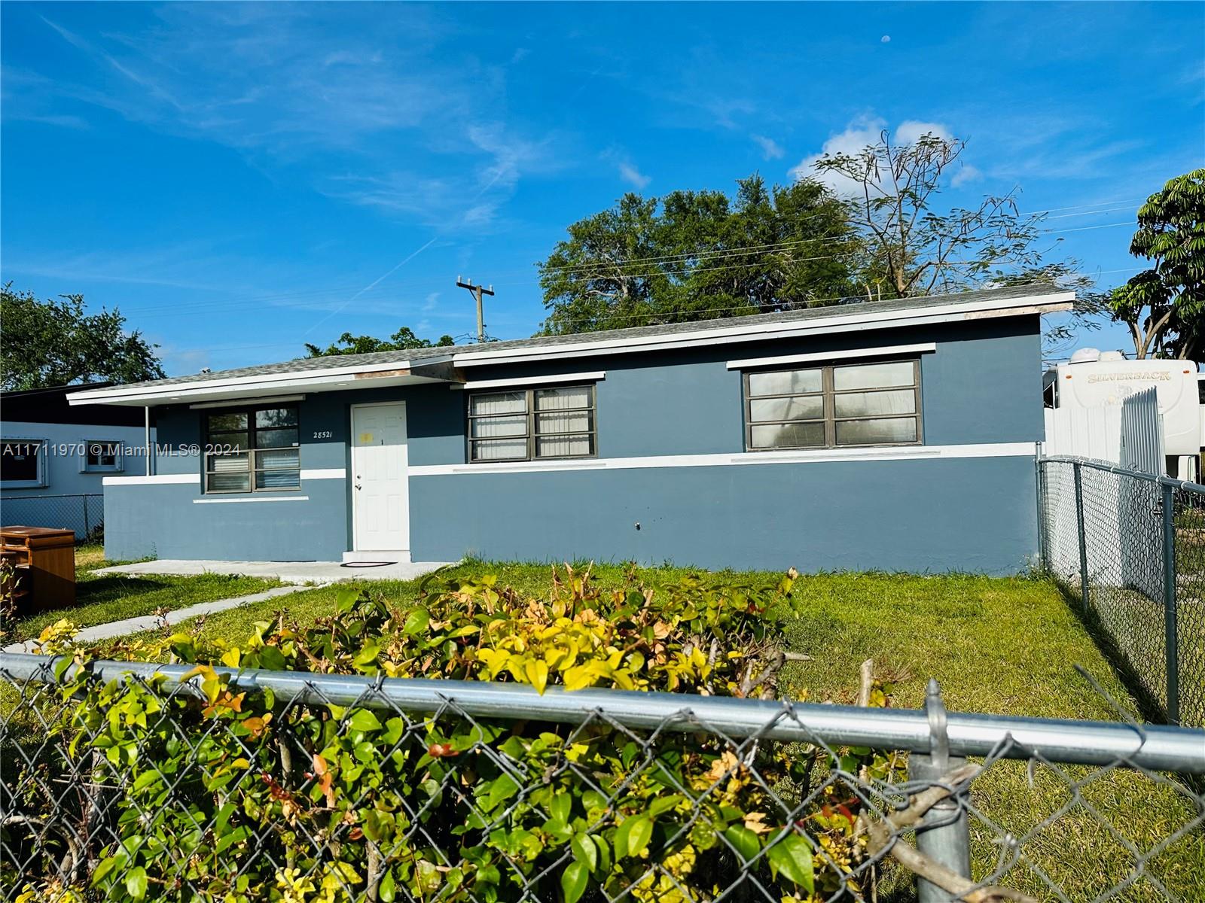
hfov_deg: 71.6
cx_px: 602
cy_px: 452
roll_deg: +2.0
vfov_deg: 56.8
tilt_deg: +1.0
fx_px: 835
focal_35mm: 24
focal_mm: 6.86
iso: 80
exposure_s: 1/7042
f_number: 1.78
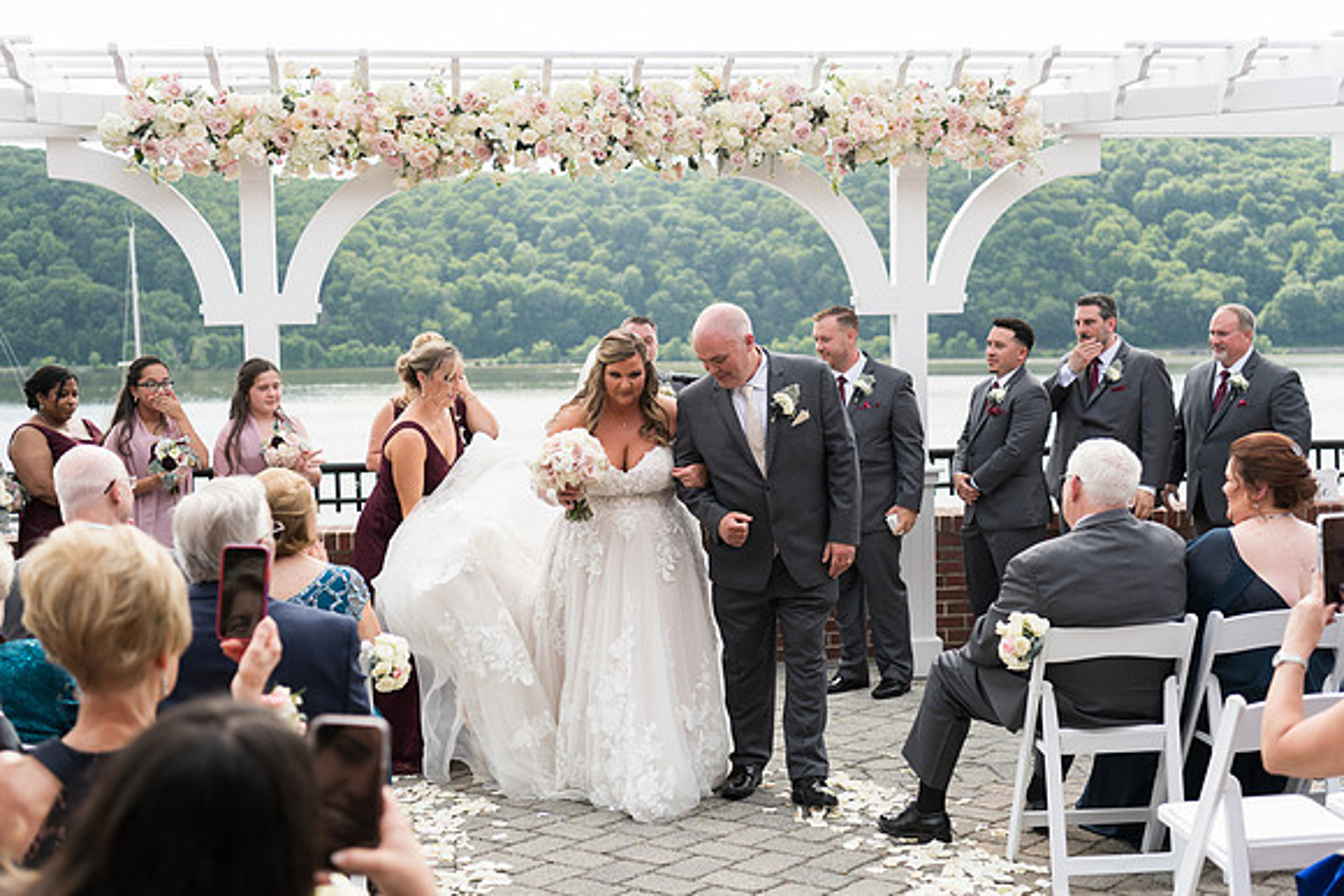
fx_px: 1818
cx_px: 672
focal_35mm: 49
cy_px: 448
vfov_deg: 27.7
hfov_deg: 40.6
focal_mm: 46
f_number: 2.8
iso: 64
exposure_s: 1/800
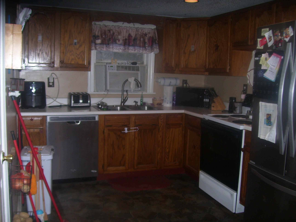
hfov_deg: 50.1
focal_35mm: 37
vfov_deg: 38.7
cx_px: 148
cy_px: 111
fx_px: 316
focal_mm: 6
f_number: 2.7
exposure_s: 1/60
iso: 80
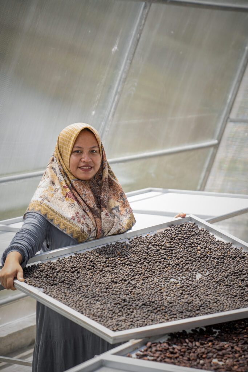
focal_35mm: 105
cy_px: 186
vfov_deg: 19.5
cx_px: 124
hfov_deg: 13.0
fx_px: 1085
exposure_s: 1/400
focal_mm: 70
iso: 64
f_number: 2.8
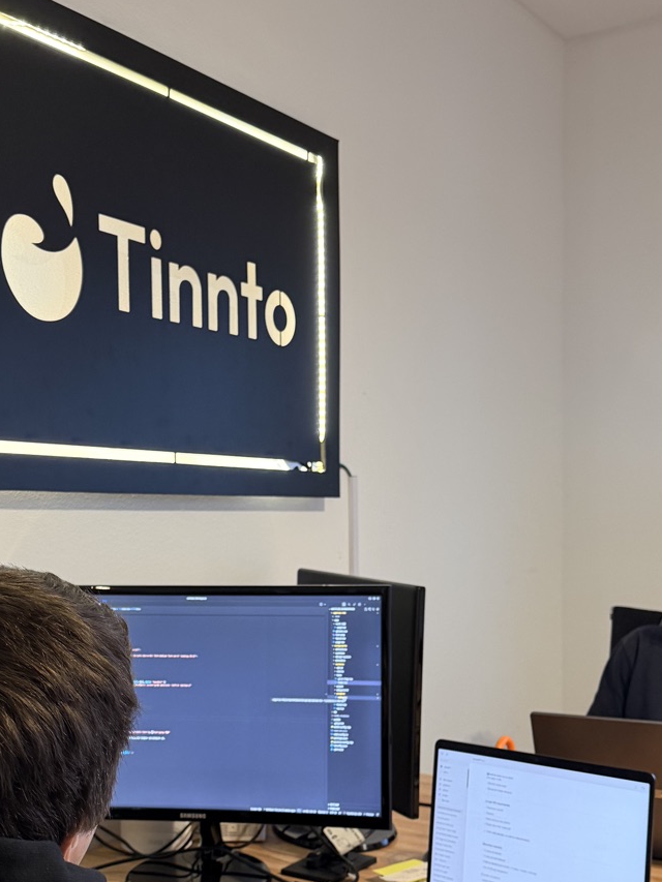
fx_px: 1147
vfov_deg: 41.8
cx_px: 278
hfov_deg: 32.1
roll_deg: +0.0
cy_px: 550
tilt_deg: -2.9
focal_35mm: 45
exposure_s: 1/50
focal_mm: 6.76
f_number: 1.78
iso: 320
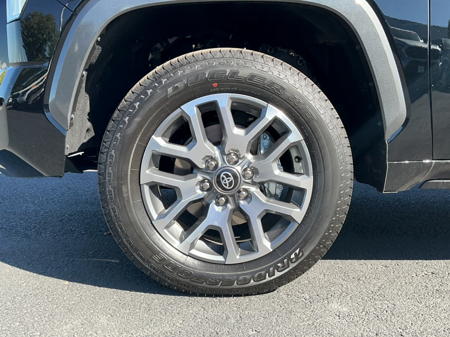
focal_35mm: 30
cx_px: 225
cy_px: 168
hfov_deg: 60.0
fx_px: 390
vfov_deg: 46.8
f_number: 1.8
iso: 25
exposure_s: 1/454
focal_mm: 3
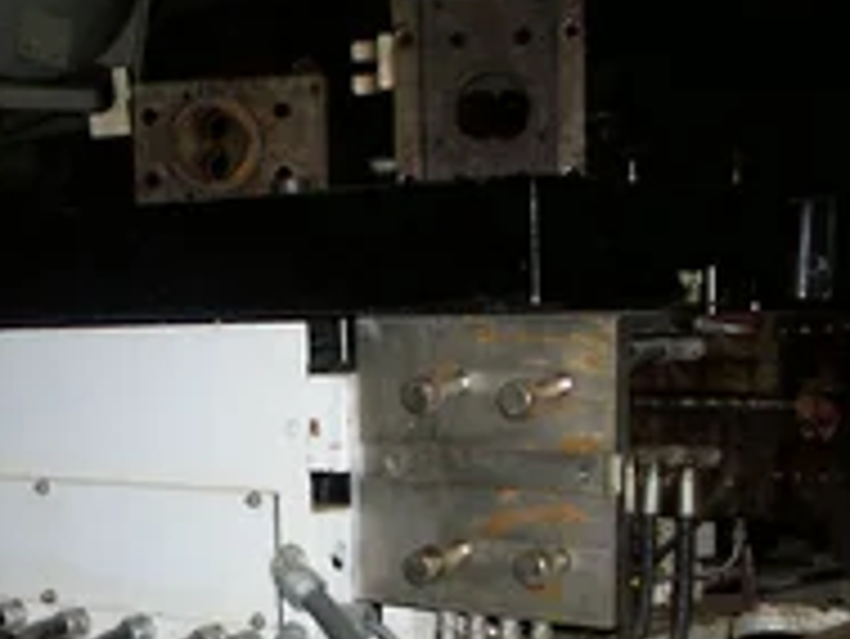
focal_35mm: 76
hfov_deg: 25.5
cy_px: 549
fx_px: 1867
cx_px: 274
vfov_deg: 19.1
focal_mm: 5.9
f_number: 4.5
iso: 140
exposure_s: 1/64
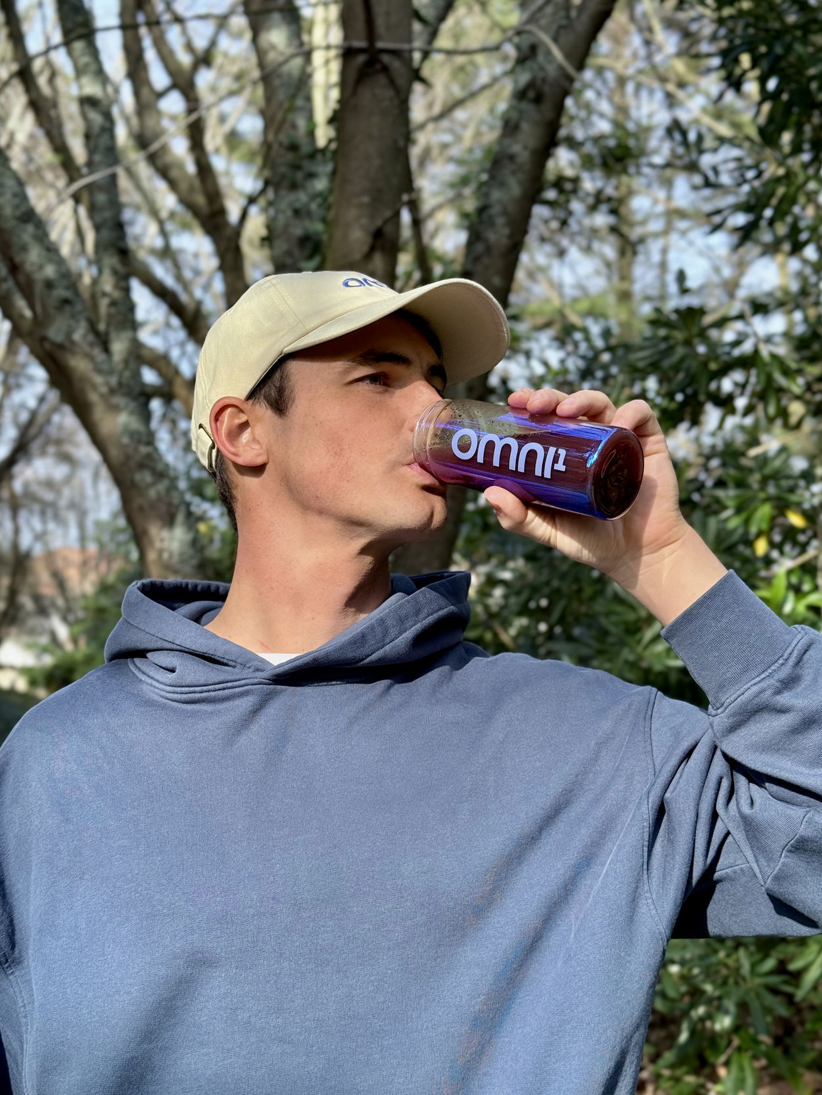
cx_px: 415
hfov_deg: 29.7
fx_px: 1551
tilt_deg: +7.5
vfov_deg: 38.9
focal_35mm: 49
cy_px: 550
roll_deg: -0.8
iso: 64
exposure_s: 1/1100
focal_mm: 6.76
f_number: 1.78
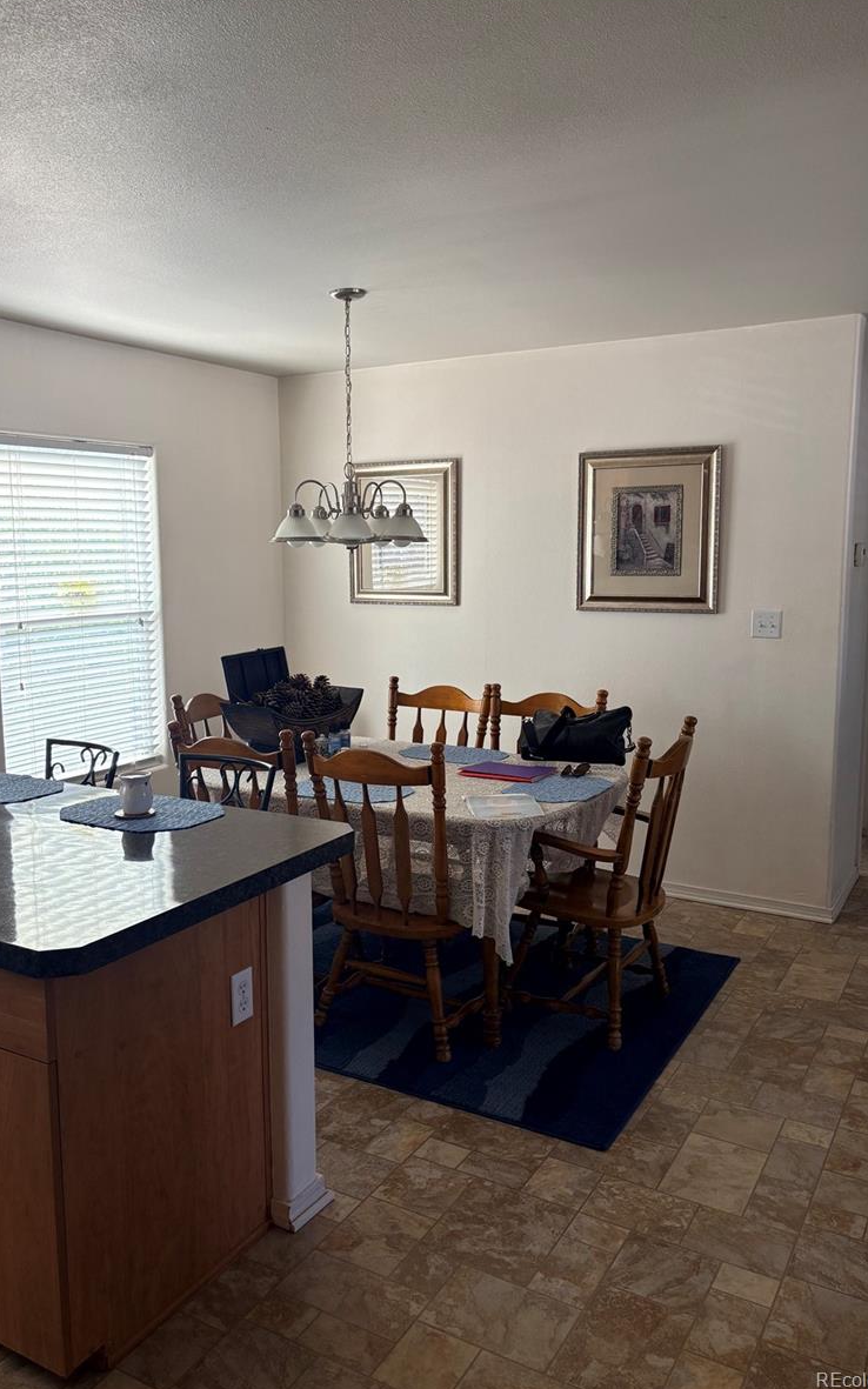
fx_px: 1060
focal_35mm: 28
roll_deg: +1.6
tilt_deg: -6.8
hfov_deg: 44.5
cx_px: 392
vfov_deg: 66.5
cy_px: 689
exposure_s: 1/225
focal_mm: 5.96
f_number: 1.6
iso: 125
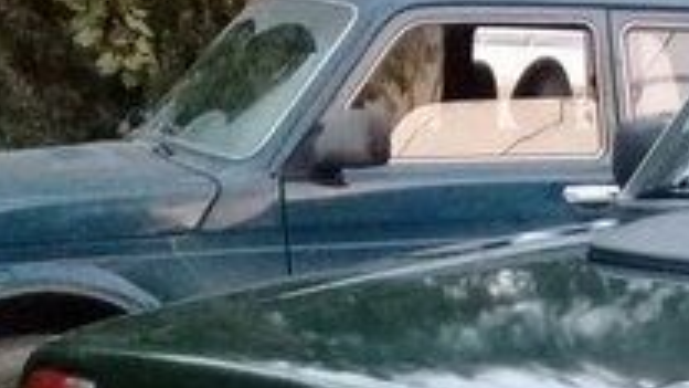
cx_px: 1053
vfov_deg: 10.9
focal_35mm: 107
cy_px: 585
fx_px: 1955
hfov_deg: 17.8
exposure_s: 1/33
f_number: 2.2
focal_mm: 3.3
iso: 320
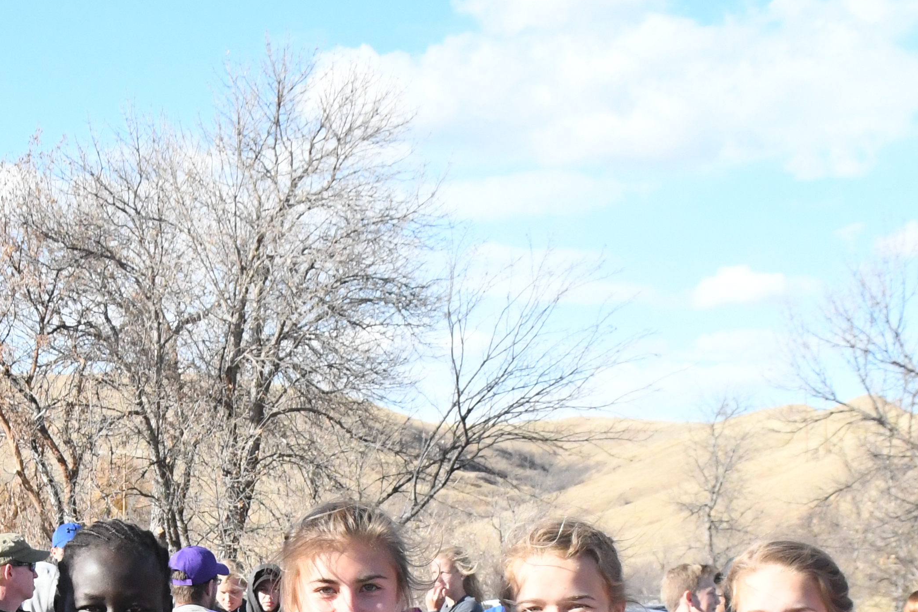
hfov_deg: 20.3
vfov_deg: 13.3
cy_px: 742
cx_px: 324
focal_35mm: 100
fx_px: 2558
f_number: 8
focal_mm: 25
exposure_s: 1/2500
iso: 2500
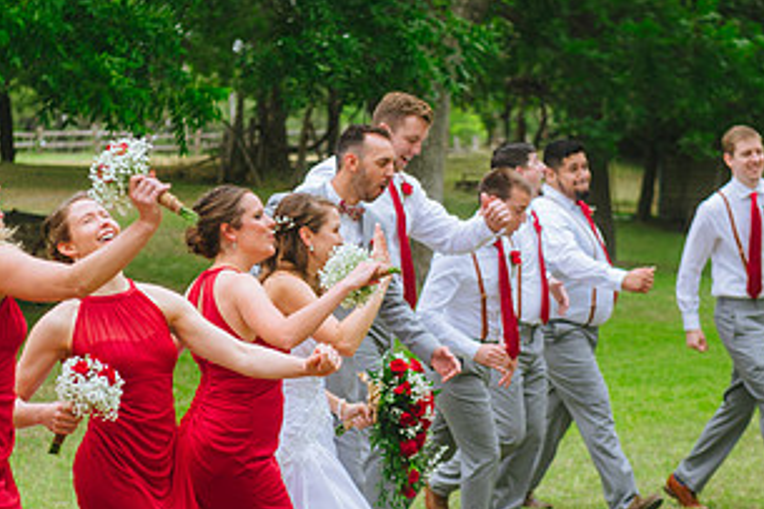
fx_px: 2312
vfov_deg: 12.5
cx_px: 339
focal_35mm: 109
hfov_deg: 18.8
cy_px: 359
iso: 100
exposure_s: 1/320
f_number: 2.8
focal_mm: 50
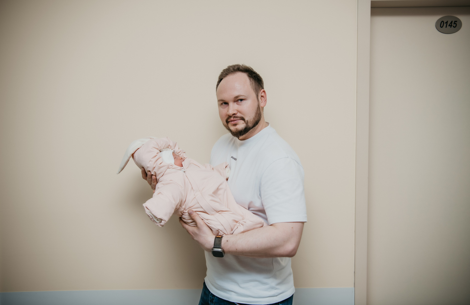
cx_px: 236
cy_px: 147
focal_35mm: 34
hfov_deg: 55.6
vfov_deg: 37.7
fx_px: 446
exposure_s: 1/160
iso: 100
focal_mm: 34
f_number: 3.5
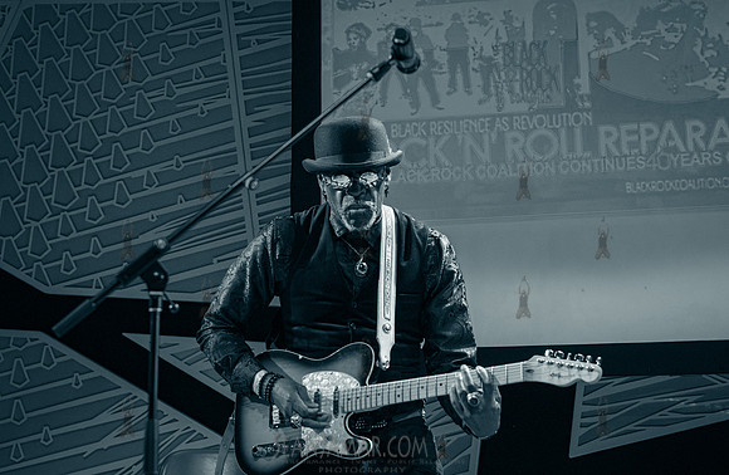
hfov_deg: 30.8
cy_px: 197
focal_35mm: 66
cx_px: 332
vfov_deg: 20.4
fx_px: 1321
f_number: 3.5
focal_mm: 55
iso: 10000
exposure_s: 1/640
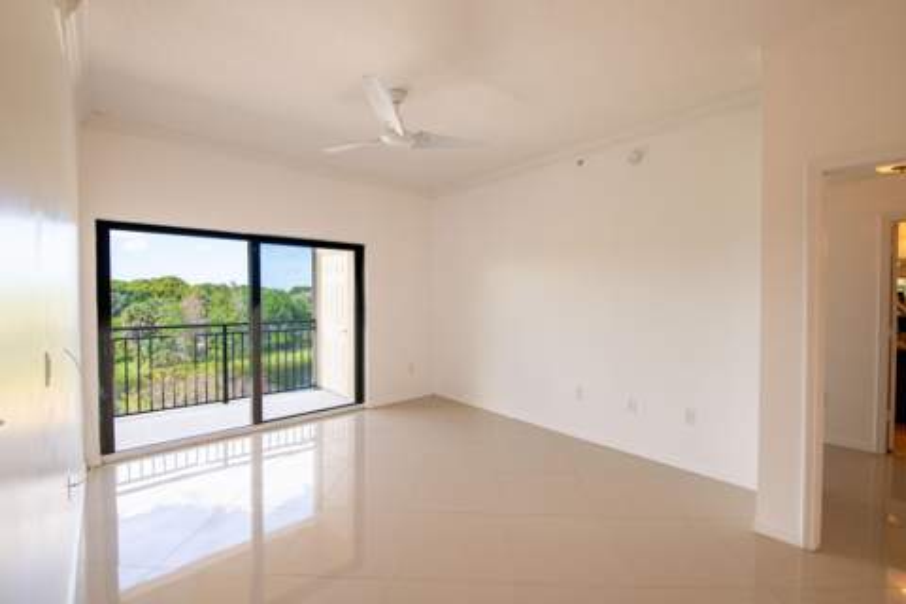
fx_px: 377
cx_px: 453
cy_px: 302
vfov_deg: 77.3
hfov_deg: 100.4
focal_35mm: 15
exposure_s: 1/320
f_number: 6.3
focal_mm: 15
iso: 400
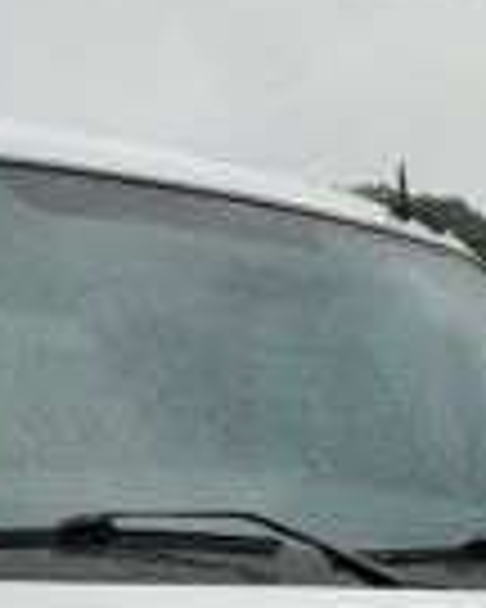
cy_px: 910
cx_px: -58
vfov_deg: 14.4
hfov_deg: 12.1
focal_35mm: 125
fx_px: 2247
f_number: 1.9
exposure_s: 1/284
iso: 40
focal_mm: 3.6
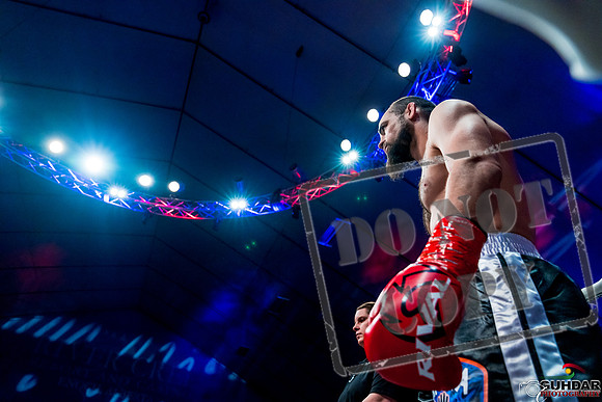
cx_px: 301
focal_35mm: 24
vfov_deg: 53.2
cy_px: 201
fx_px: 401
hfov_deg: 73.7
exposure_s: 1/1000
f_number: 4
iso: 4000
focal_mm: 24
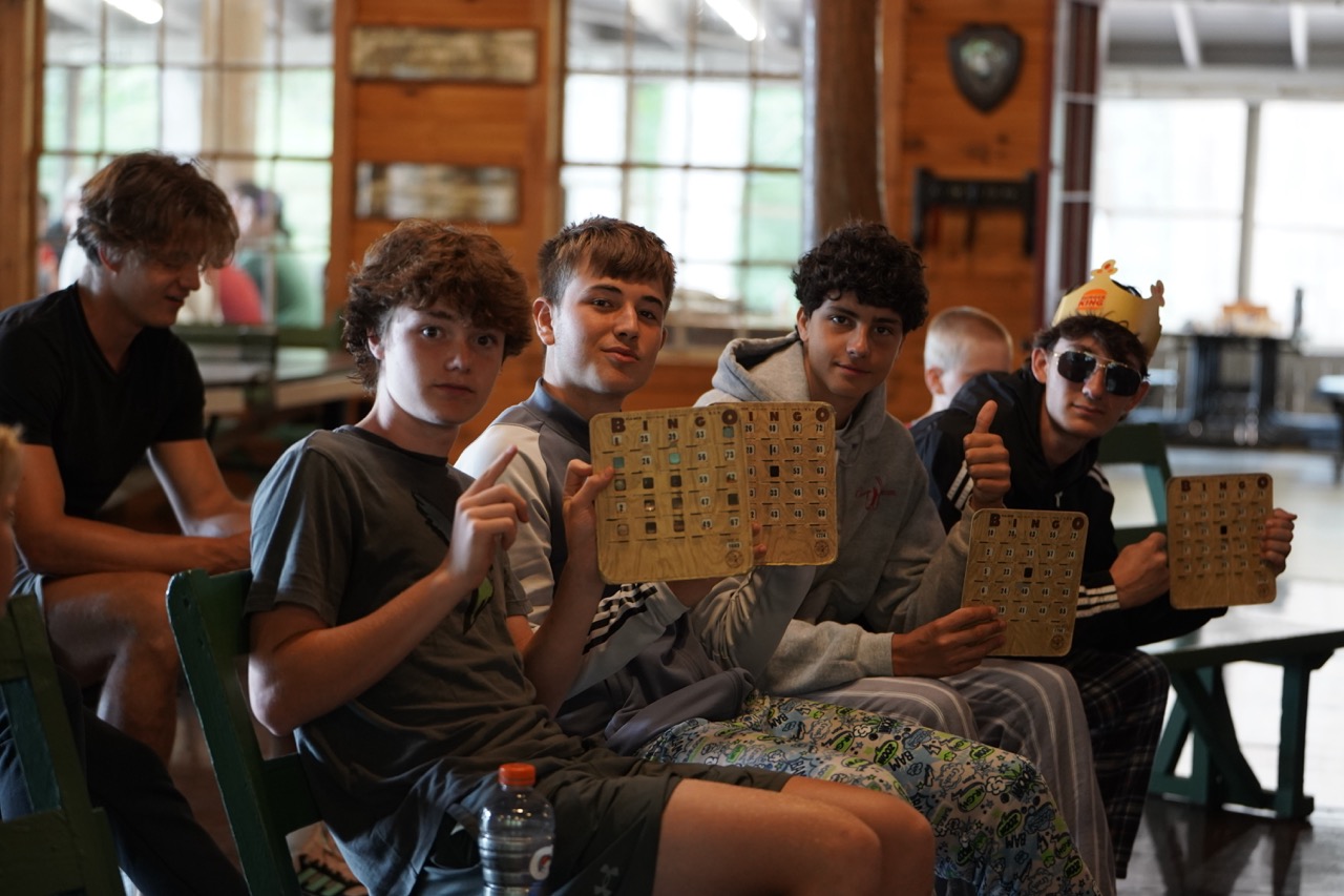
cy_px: 448
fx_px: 3210
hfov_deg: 23.6
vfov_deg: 15.9
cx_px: 672
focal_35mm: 86
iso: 2000
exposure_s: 1/100
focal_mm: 86
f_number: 2.8
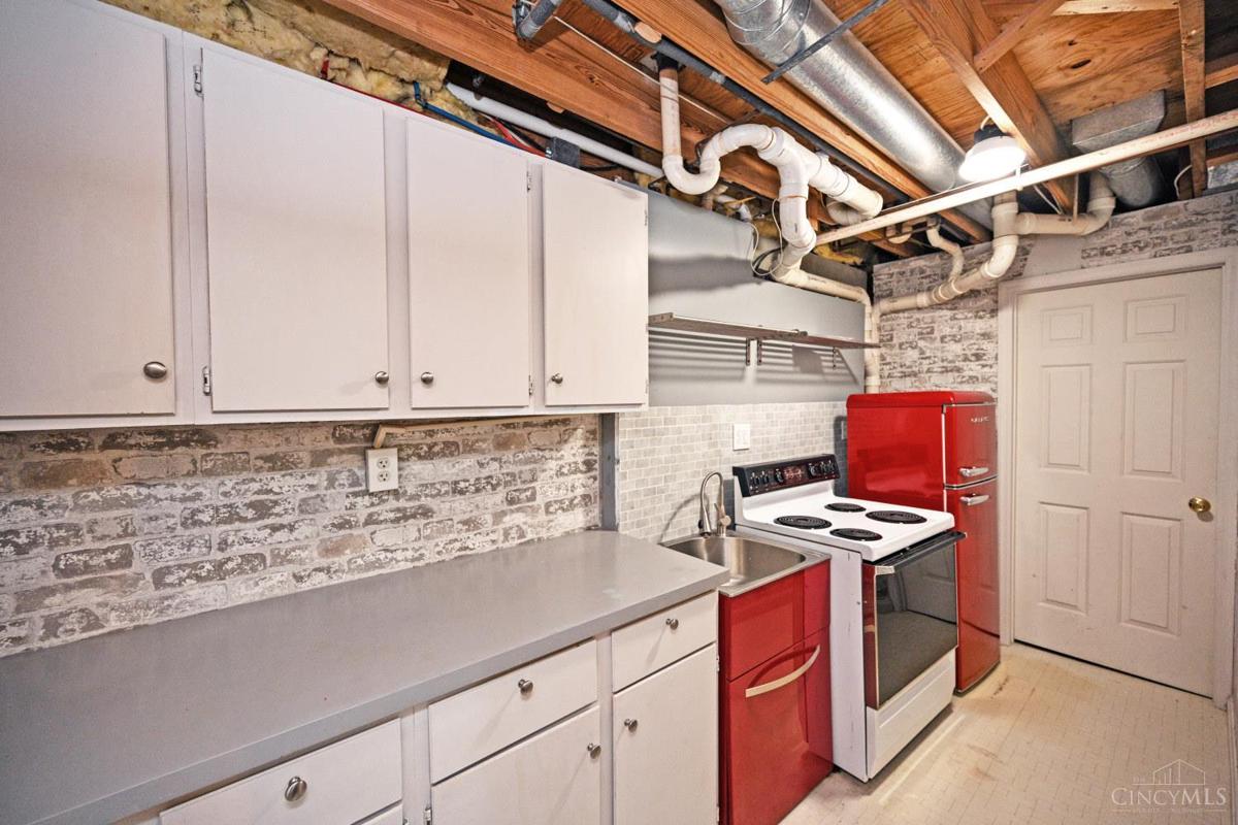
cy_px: 412
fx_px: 481
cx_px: 619
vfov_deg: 81.2
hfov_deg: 104.3
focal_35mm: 14
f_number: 4
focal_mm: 14
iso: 1800
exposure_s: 1/60
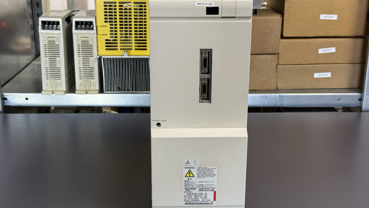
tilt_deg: -17.2
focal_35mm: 53
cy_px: 101
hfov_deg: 39.2
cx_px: 183
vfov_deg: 22.6
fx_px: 519
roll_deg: -0.5
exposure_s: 1/50
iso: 125
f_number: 1.78
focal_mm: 6.76
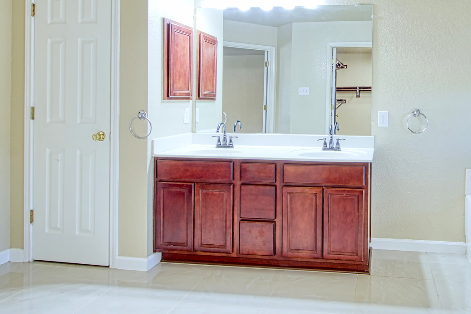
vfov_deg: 45.6
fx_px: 366
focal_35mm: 28
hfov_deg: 62.5
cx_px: 341
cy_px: 100
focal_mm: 12
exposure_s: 1/15
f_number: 7.1
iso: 320
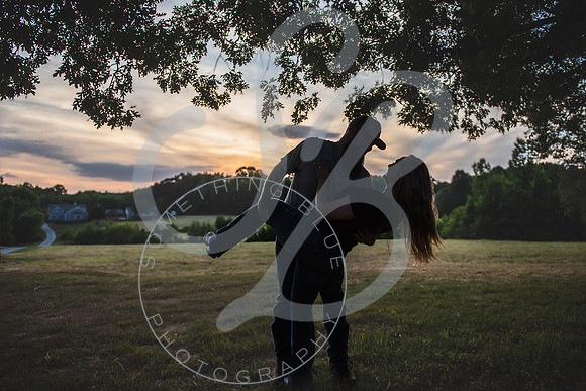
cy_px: 197
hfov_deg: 66.0
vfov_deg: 46.9
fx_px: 451
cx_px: 305
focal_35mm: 28
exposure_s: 1/1000
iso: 250
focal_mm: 24
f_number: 2.8
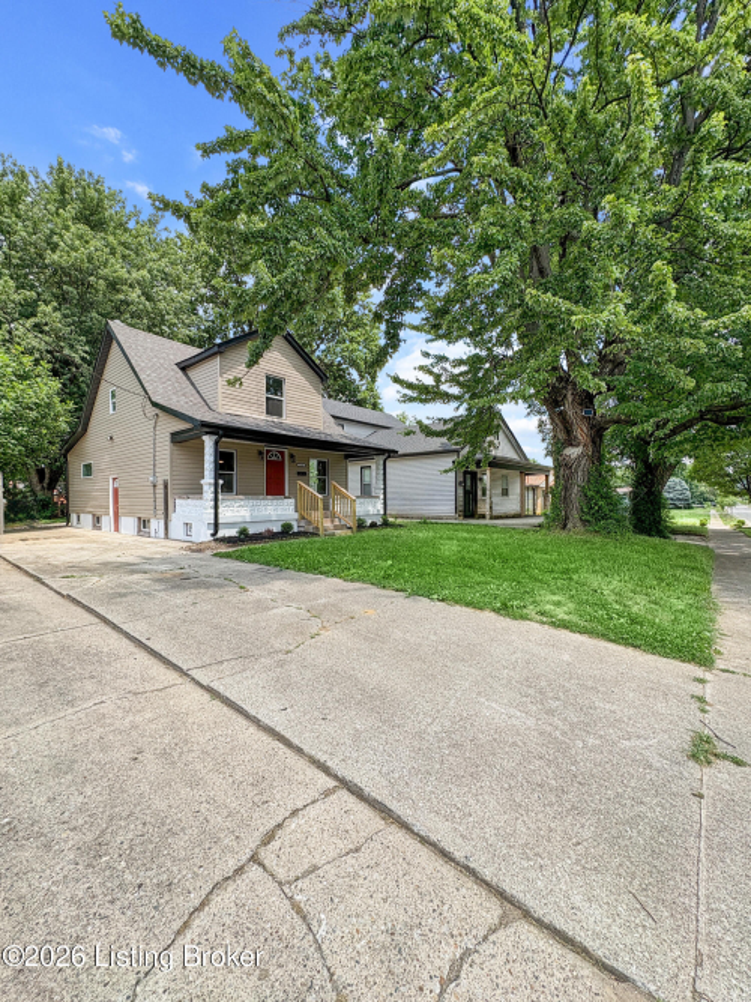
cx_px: 376
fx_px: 405
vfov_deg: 102.1
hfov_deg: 85.7
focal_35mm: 14
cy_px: 501
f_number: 2.2
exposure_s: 1/1000
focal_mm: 2.22
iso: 50
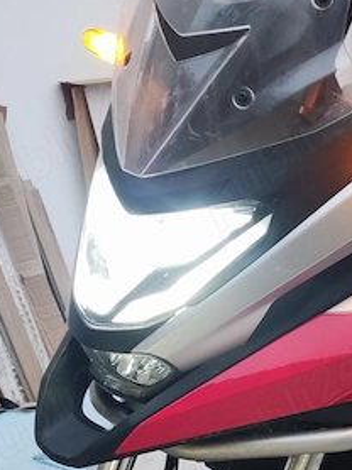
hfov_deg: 19.2
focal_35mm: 72
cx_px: 430
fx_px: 978
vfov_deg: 25.9
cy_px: 451
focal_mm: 4.71
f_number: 1.79
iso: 637
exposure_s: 1/50
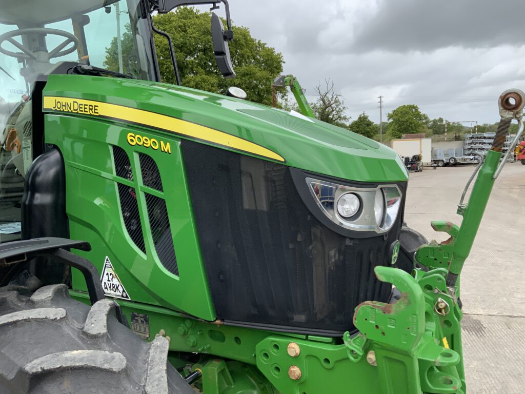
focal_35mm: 29
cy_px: 197
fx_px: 440
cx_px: 262
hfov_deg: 61.7
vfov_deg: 48.2
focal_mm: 3
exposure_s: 1/666
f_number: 1.8
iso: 16
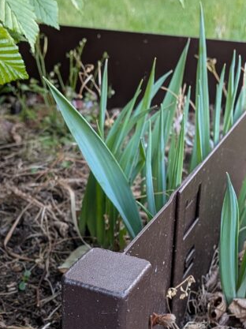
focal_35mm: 59
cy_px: 262
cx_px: 145
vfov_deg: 31.9
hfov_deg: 24.7
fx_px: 560
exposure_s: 1/100
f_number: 1.7
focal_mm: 4.53
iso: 291
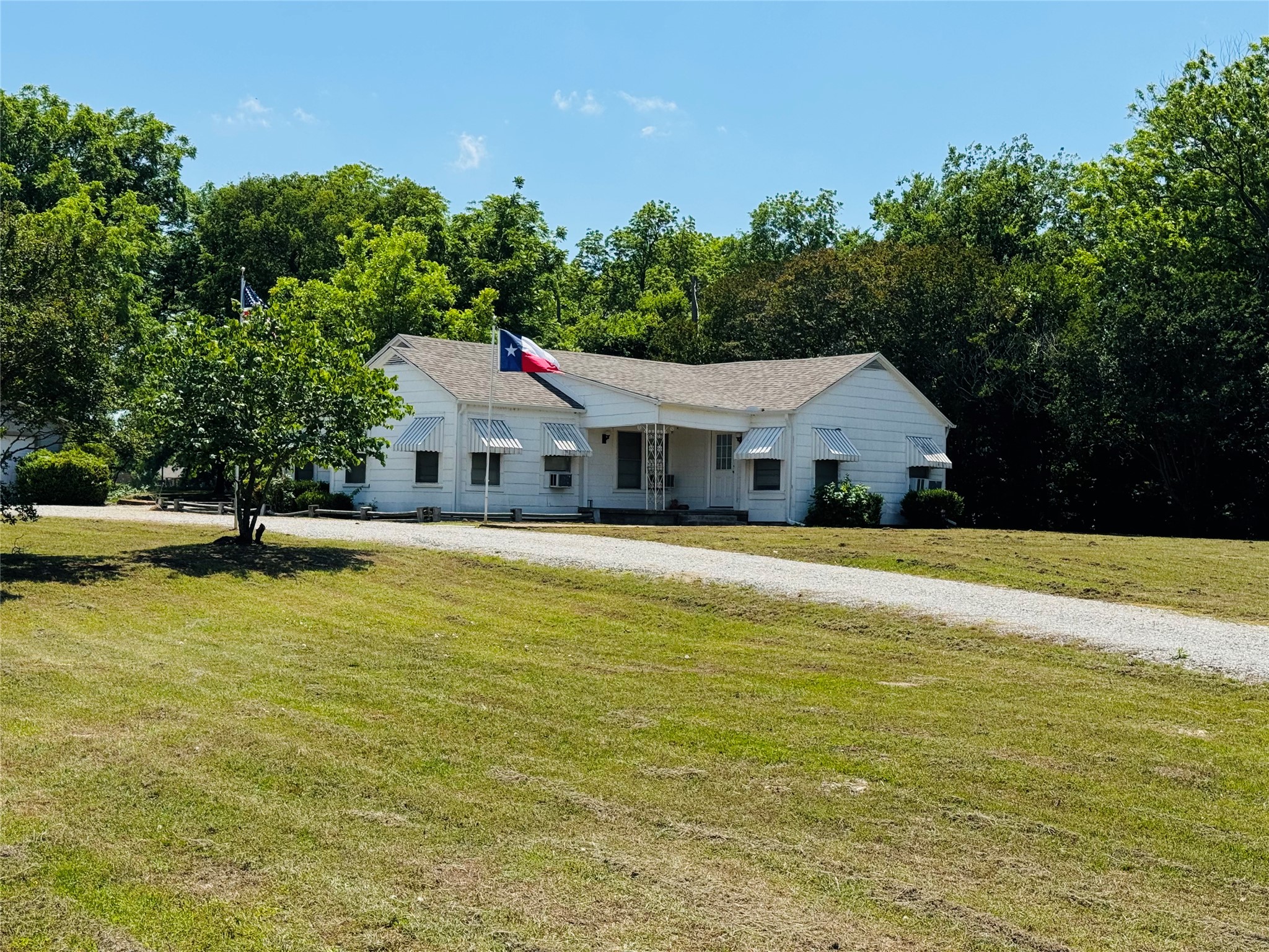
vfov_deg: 30.3
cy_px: 476
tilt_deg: +0.8
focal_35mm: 48
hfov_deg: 39.7
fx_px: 1760
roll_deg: -0.8
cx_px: 634
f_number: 1.78
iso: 64
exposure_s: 1/5848
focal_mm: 6.76
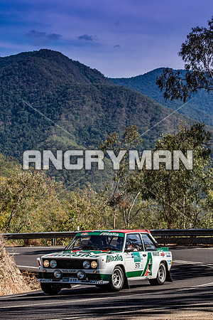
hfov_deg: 11.1
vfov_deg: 16.7
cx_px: 106
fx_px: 1092
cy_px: 160
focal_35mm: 123
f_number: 5
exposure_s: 1/4000
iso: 250
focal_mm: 82
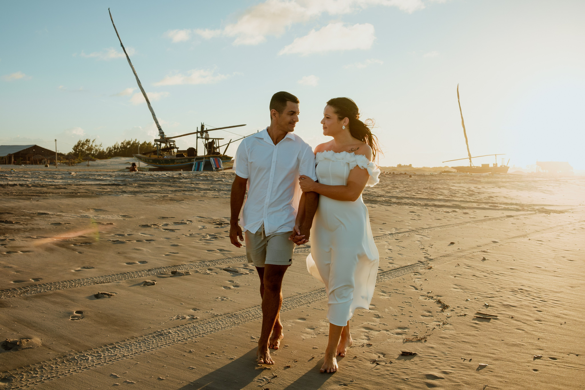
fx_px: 569
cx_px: 292
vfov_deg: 37.9
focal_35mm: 35
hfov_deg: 54.4
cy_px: 195
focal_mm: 23
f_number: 6.4
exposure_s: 1/640
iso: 640
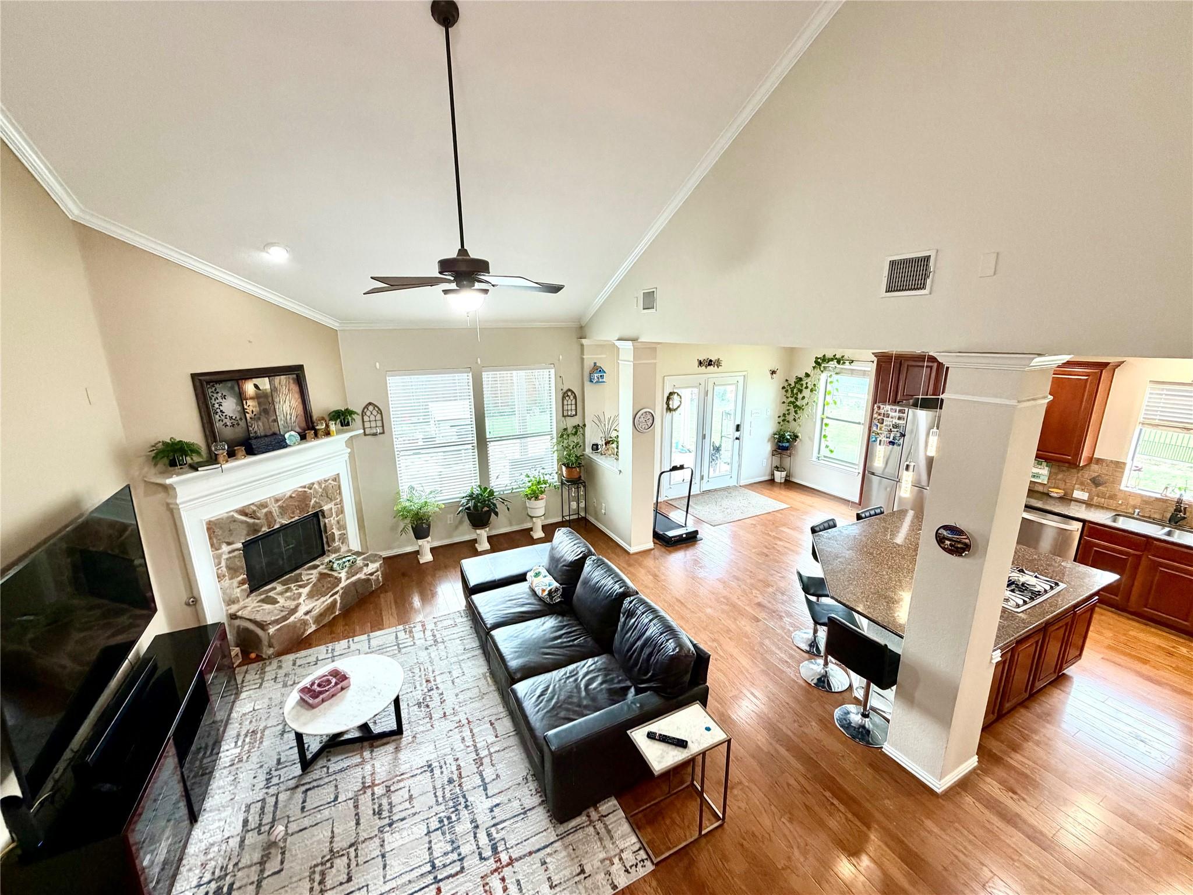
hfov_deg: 102.1
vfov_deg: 85.7
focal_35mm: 14
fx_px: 482
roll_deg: +1.2
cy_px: 448
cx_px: 596
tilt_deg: -14.3
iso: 320
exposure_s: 1/120
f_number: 2.2
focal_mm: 2.22
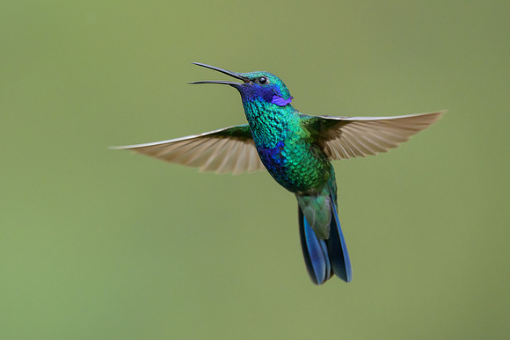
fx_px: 11604
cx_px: -11
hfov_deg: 2.5
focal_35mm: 819
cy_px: 124
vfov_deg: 1.7
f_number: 3.2
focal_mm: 400
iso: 1800
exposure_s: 1/2500
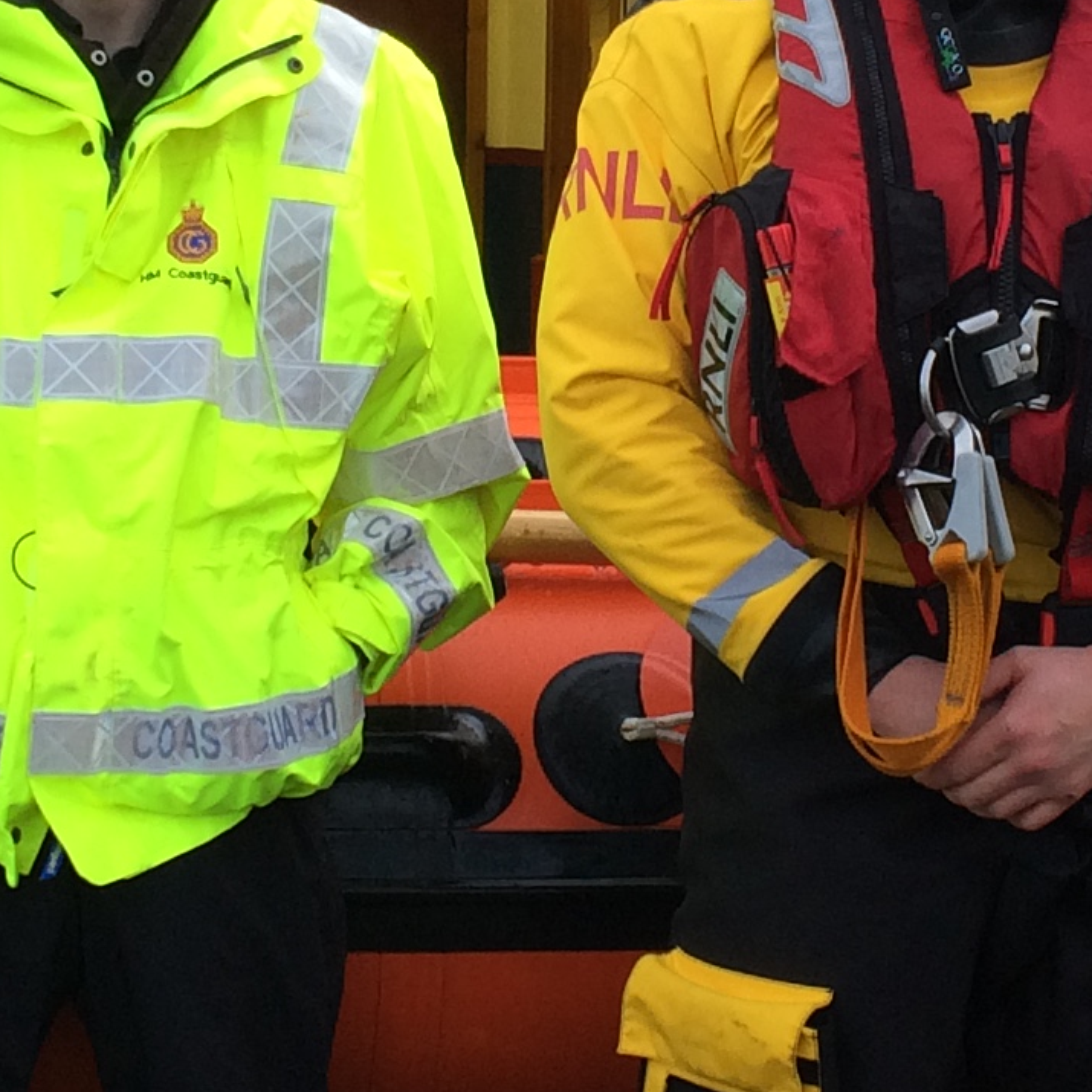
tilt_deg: -3.2
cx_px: 727
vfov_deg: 14.8
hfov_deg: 14.9
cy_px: 301
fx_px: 4176
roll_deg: +0.2
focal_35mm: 117
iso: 40
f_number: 2.2
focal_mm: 4.15
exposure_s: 1/50
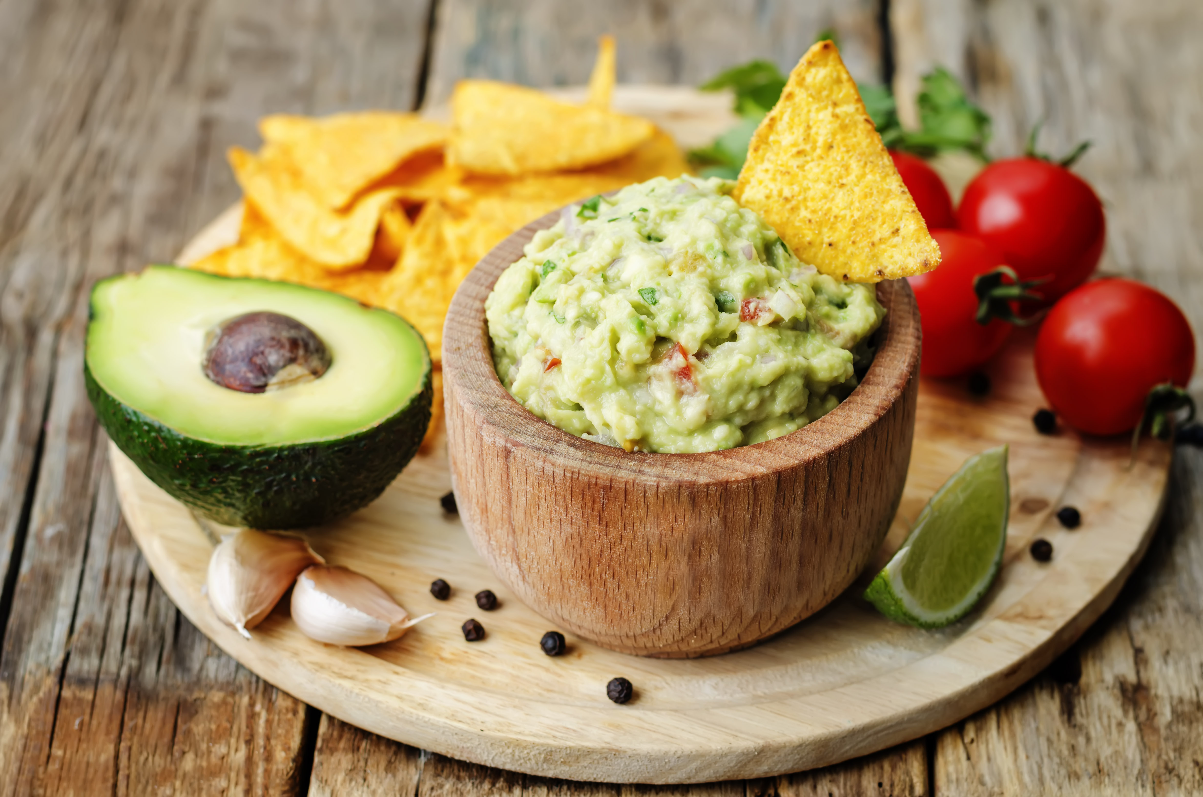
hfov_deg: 27.0
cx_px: 602
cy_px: 398
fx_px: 2501
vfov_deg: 18.1
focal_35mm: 75
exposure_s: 1/25
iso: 100
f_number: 5
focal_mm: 50
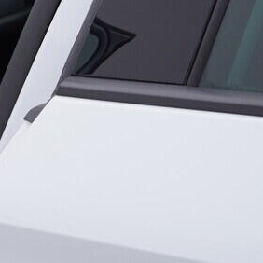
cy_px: 257
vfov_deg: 11.1
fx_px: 1341
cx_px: -380
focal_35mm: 156
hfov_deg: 9.8
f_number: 4
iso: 125
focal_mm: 24
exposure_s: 1/80
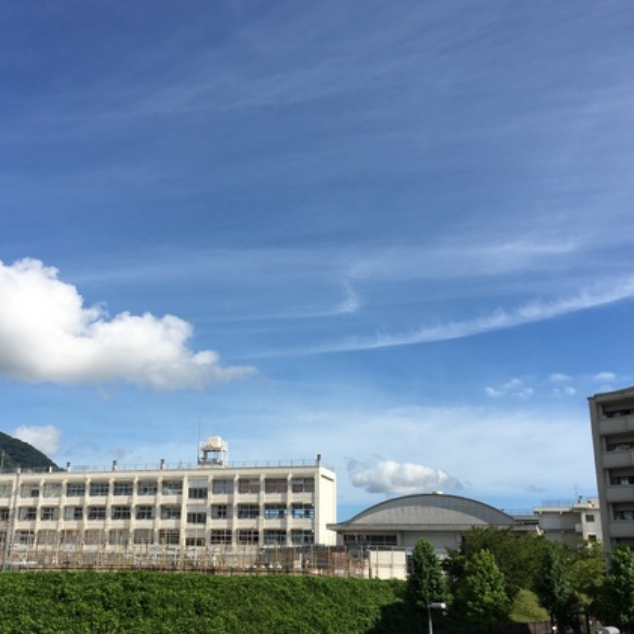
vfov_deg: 42.8
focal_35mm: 39
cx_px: 280
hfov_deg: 42.8
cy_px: 321
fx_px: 808
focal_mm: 4.15
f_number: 2.2
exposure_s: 1/2137
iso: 25
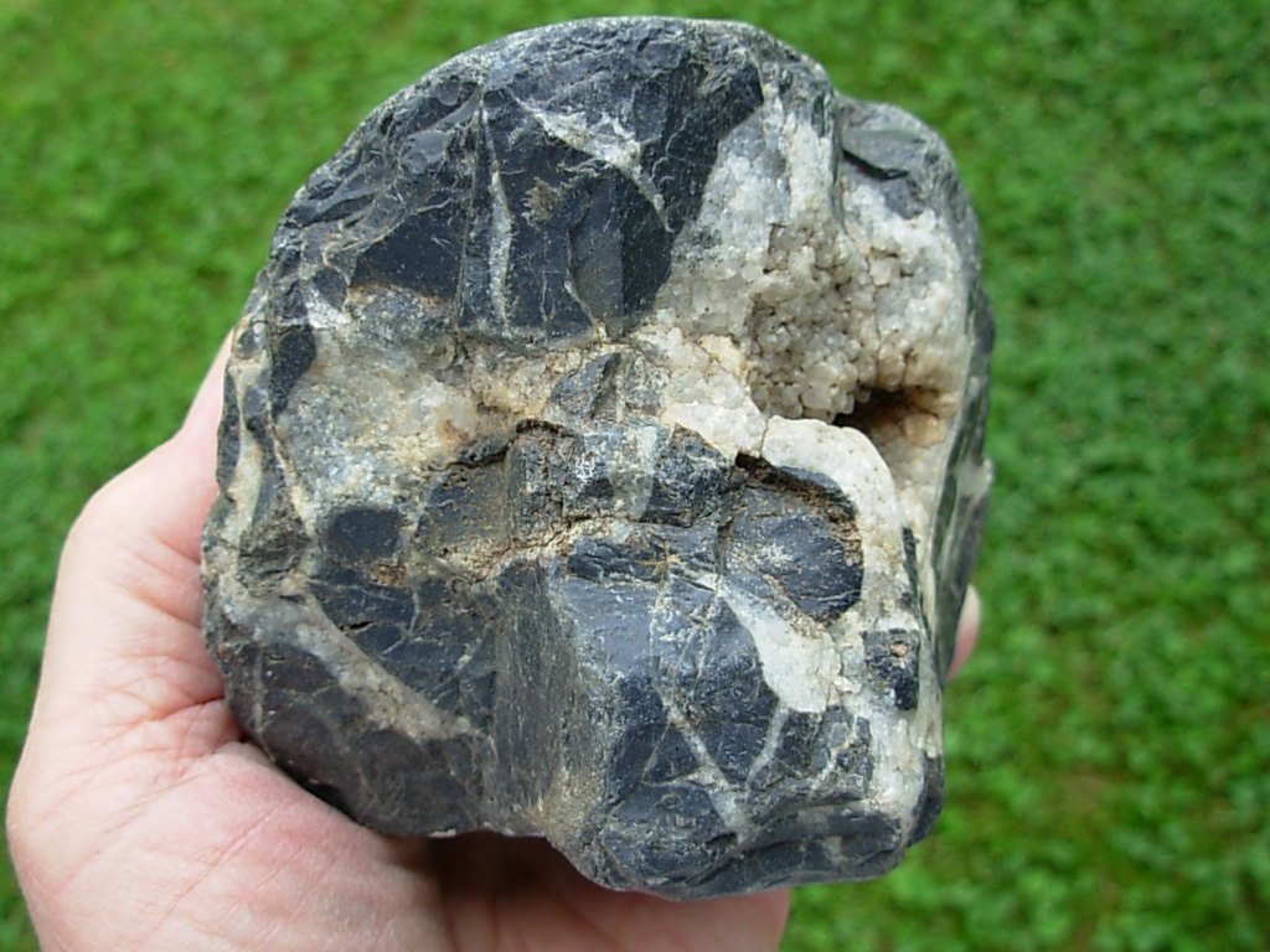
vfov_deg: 37.7
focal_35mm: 38
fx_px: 1394
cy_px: 476
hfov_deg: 49.0
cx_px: 635
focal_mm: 6.3
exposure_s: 1/197
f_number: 2.9
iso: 50
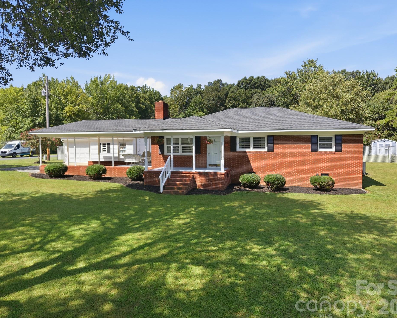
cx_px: 204
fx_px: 305
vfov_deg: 54.9
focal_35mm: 26
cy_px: 157
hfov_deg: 66.0
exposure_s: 1/2500
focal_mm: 8.7
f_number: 1.8
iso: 210
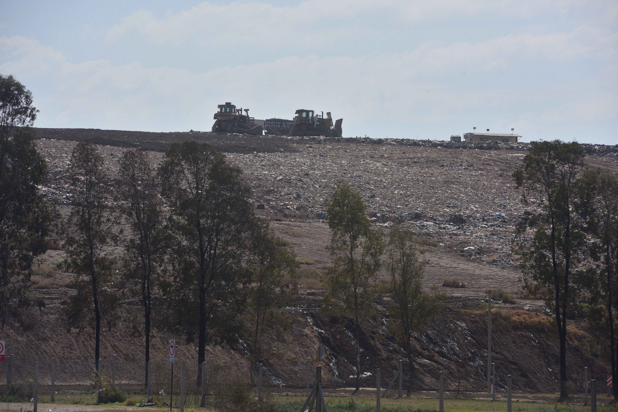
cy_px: 206
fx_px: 3433
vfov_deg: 6.9
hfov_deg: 10.3
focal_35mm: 200
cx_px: 309
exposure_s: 1/2500
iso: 400
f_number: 8
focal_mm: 200
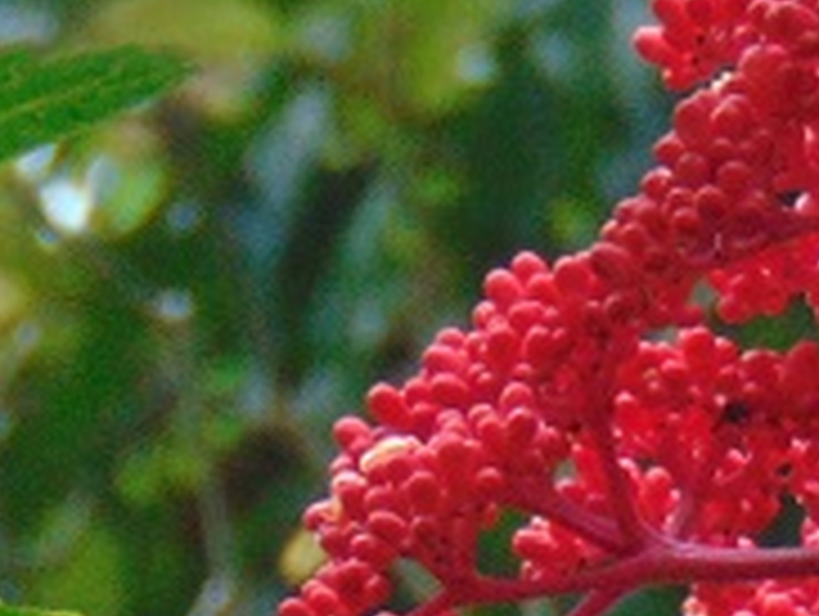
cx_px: 1557
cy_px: 418
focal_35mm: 900
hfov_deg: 2.2
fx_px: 21322
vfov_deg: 1.7
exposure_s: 1/125
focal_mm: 29.5
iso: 200
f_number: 4
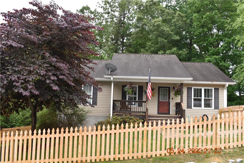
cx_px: 122
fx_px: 213
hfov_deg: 59.5
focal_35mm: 32
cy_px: 82
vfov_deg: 41.7
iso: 900
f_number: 8
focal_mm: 21
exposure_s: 1/200
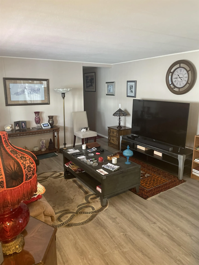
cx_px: 100
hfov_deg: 53.1
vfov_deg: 67.3
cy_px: 132
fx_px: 199
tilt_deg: -12.5
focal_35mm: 26
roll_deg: +0.7
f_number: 1.6
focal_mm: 4.2
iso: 400
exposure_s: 1/40
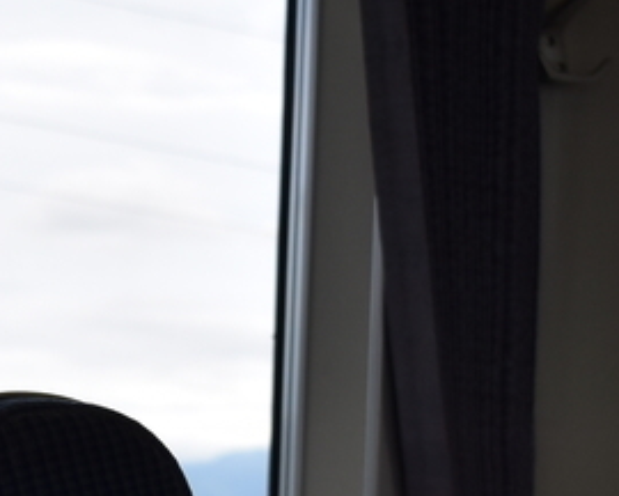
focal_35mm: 188
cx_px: -124
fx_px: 3444
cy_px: 423
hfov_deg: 10.1
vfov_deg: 8.2
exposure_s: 1/250
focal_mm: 30
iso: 100
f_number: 5.6
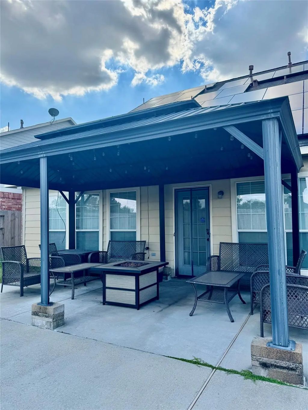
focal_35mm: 24
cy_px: 205
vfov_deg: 71.6
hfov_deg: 56.8
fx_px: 285
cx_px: 154
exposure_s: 1/2710
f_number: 1.78
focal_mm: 6.76
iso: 80
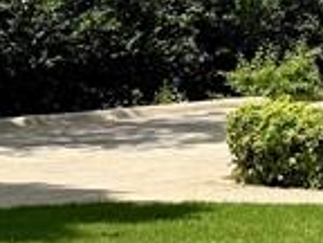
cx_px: 1088
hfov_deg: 8.7
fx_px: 1596
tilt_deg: +6.4
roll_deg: -1.7
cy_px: -254
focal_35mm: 171
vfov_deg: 8.2
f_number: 1.78
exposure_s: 1/5714
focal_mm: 6.76
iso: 80
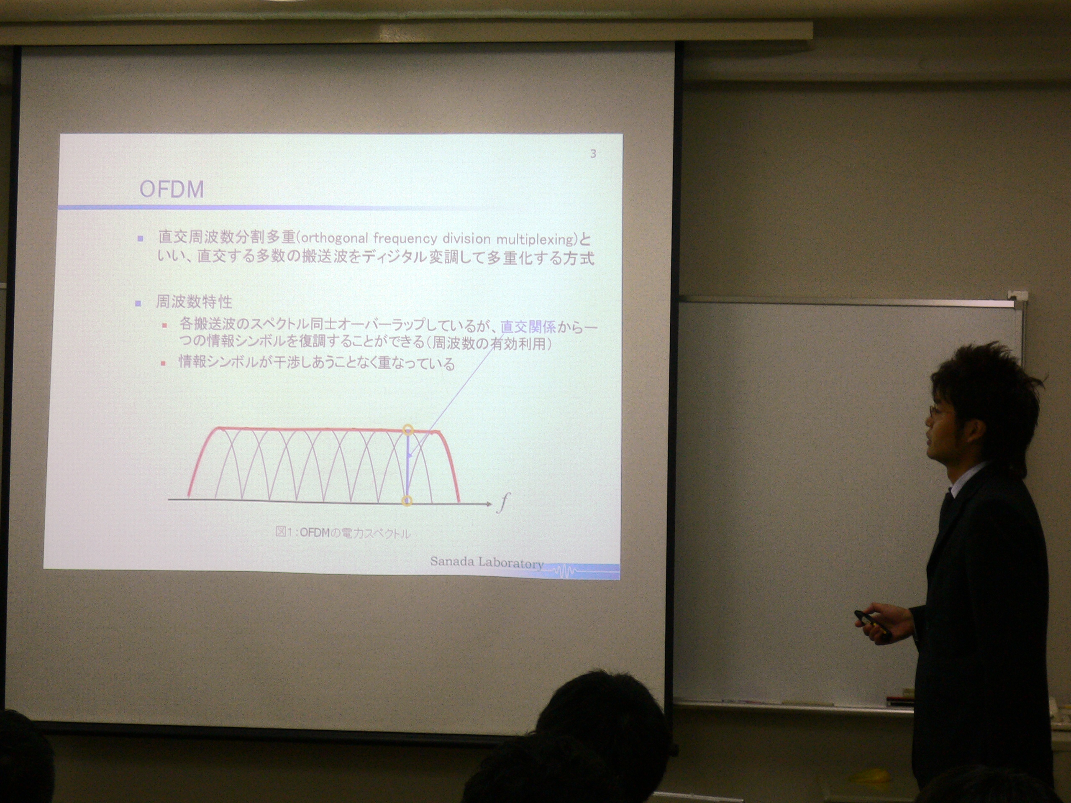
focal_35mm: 74
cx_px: 536
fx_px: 2290
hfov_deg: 26.3
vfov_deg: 19.9
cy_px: 402
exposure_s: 1/30
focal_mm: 12.3
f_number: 4.2
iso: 100
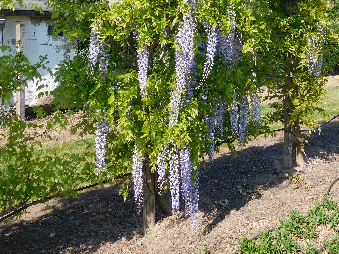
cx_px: 204
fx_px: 392
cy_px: 64
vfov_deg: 35.2
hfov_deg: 46.5
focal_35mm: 40
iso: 125
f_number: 3.4
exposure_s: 1/800
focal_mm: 4.5
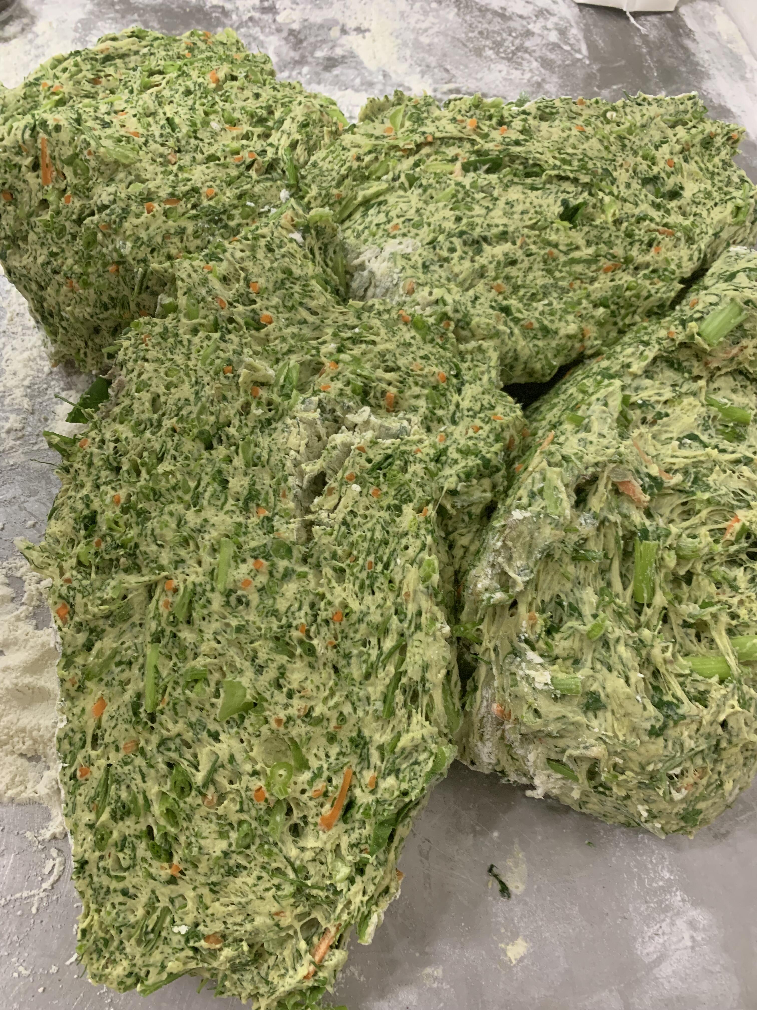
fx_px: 758
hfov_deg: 53.1
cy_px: 505
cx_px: 378
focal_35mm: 26
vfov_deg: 67.3
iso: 400
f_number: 1.8
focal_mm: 4.25
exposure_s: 1/33
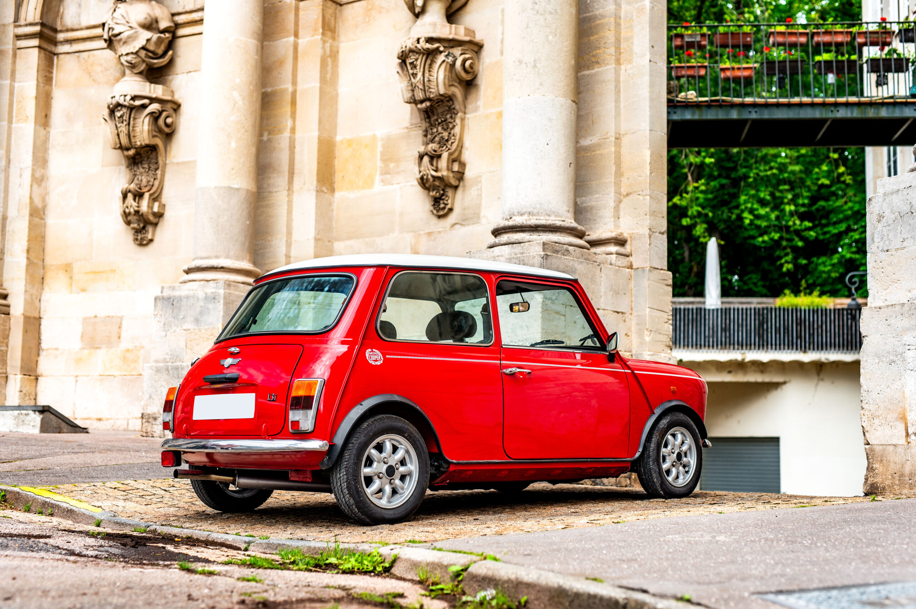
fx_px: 1271
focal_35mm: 50
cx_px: 458
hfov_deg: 39.6
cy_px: 304
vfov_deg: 27.0
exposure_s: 1/400
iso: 100
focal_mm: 50
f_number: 3.2
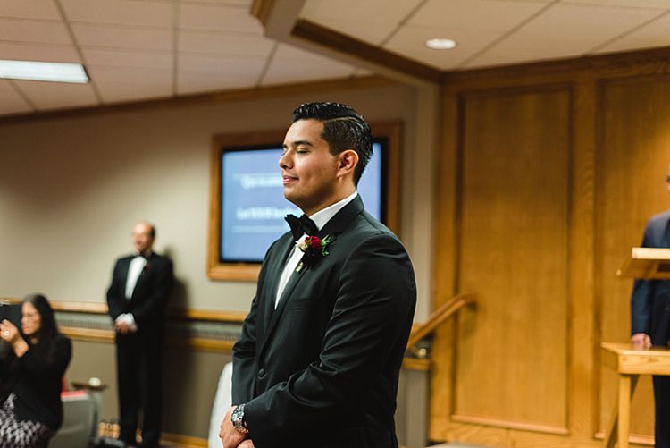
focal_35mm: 50
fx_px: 931
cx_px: 335
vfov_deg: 27.0
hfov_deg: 39.6
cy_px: 224
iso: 800
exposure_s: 1/100
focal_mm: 50
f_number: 2.8
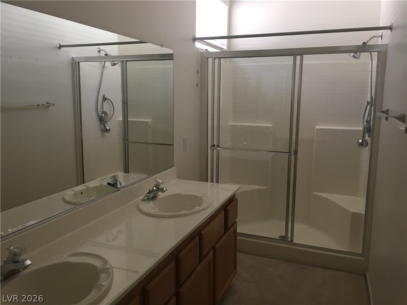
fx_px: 341
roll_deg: -1.0
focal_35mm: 29
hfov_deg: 61.7
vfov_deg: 48.2
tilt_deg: -10.3
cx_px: 204
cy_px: 152
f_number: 2.2
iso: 80
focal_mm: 4.15
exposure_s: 1/15
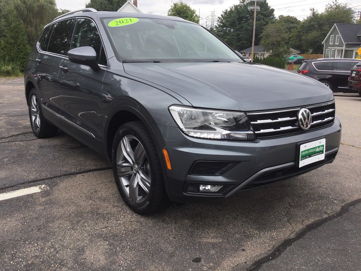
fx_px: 323
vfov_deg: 45.4
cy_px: 136
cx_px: 180
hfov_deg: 58.4
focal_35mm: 31
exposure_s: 1/347
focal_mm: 3.3
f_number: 2.4
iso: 25
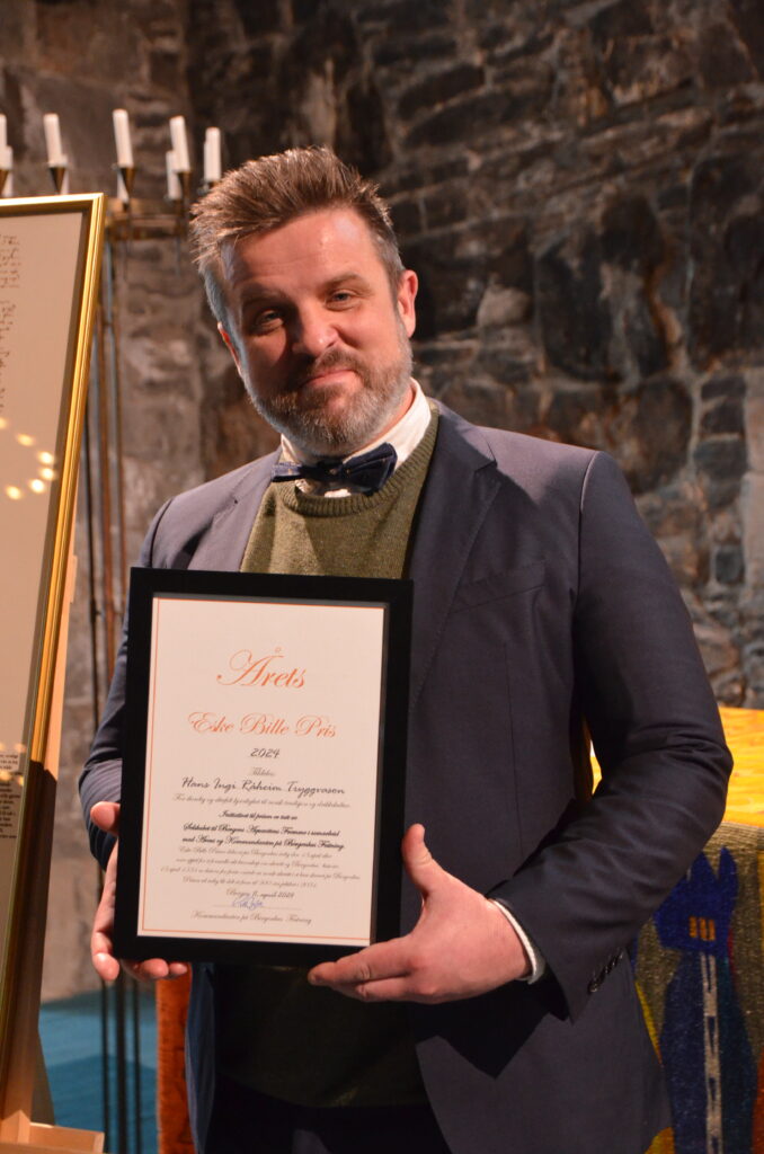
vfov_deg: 33.5
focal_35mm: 60
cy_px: 577
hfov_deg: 22.5
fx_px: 1919
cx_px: 382
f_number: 4
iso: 2800
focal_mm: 40
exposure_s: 1/60
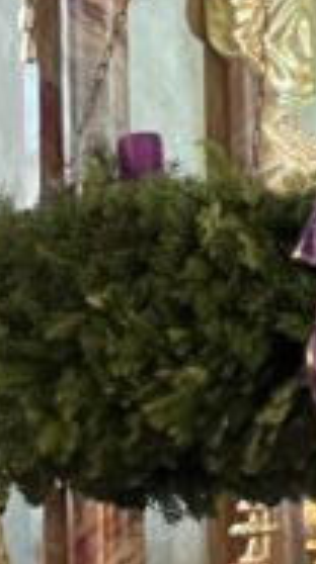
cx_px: -623
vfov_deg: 4.5
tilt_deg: -1.1
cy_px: 1416
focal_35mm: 463
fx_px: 6928
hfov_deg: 2.6
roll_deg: +2.4
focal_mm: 9
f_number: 2.8
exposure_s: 1/34
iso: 800
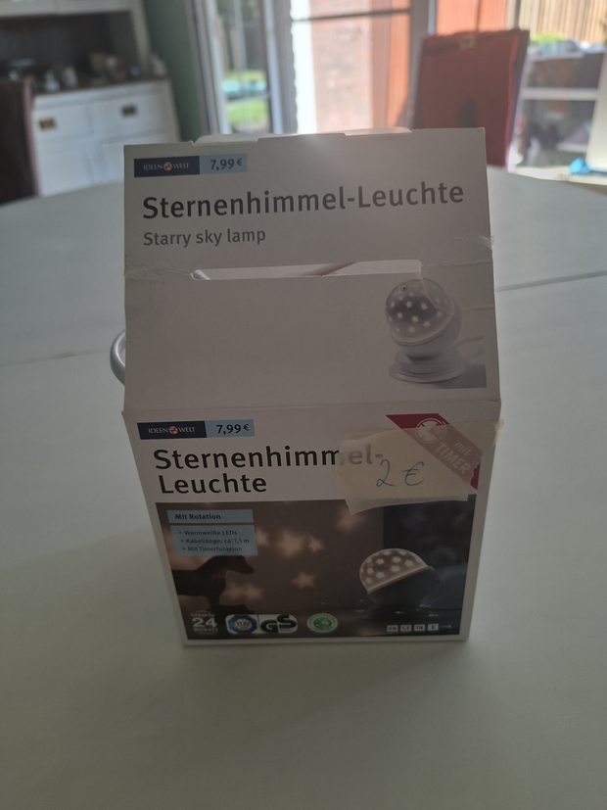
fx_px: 538
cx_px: 304
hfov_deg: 58.9
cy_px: 405
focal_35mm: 23
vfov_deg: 73.9
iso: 50
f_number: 1.8
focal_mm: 5.54
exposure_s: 1/100
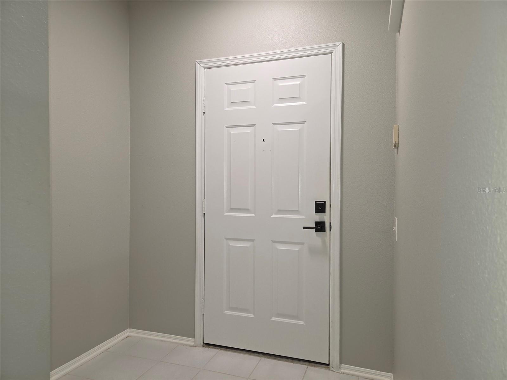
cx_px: 254
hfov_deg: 73.9
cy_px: 190
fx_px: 337
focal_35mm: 23
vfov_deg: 58.9
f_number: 1.8
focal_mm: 5.4
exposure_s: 1/60
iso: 80
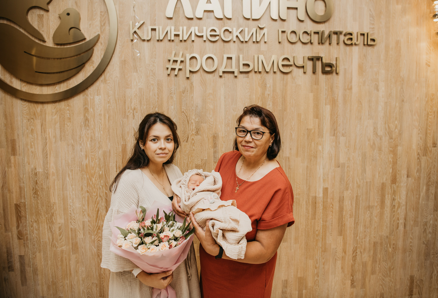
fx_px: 309
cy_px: 146
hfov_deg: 70.7
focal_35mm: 25
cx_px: 231
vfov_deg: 51.4
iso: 200
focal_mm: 24
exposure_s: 1/160
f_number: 4
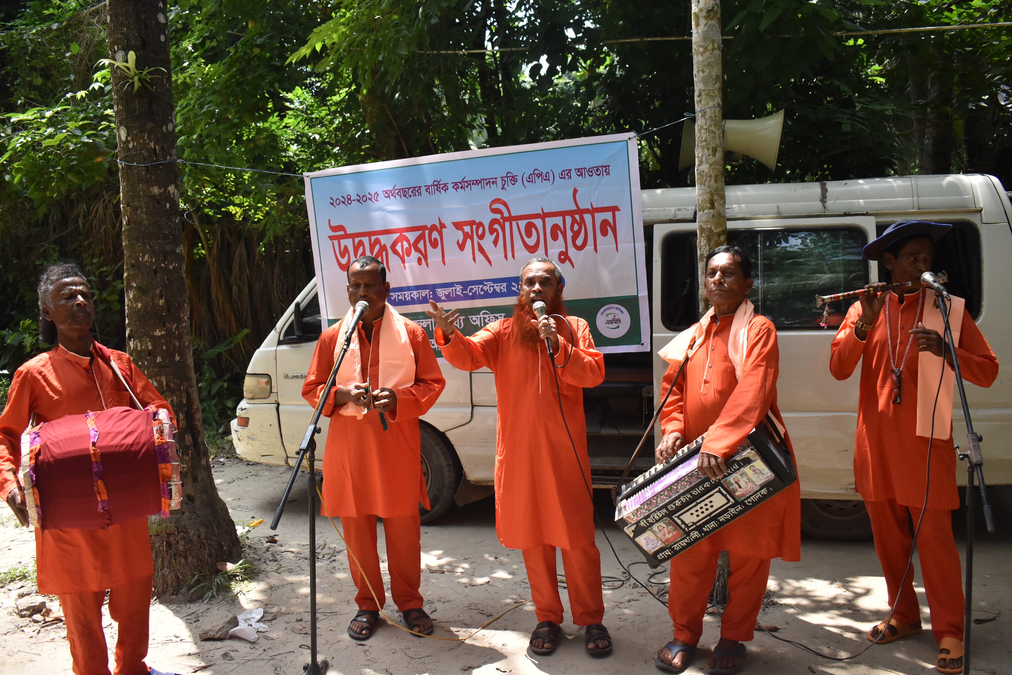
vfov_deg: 41.7
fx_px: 886
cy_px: 338
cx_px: 506
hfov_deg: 59.5
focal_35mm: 32
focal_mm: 21
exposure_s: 1/3200
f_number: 3.8
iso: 1400
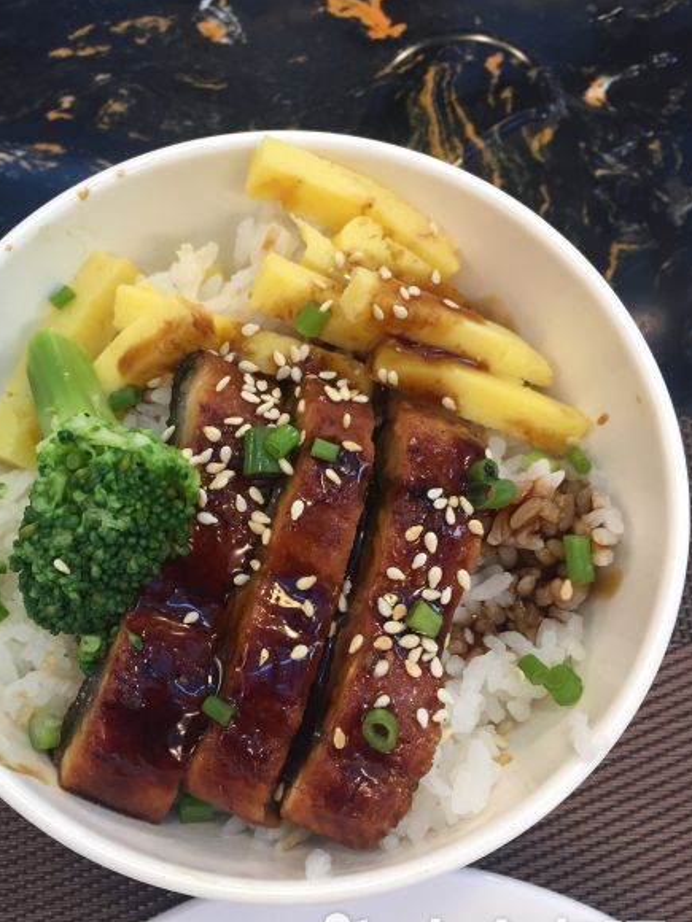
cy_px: 477
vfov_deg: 52.6
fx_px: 933
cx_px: 290
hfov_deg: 40.6
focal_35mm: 35
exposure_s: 1/33
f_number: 2.2
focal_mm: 4.15
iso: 64
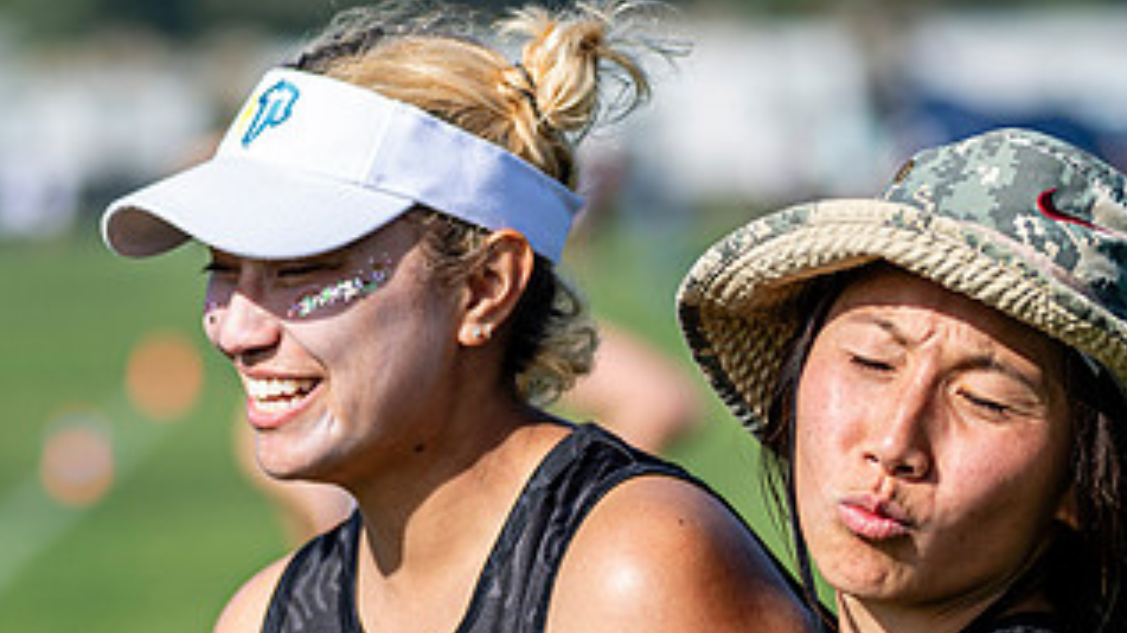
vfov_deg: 3.9
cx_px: 473
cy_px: 631
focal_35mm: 309
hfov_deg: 7.0
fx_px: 9230
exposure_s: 1/1600
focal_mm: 120
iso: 100
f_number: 3.2
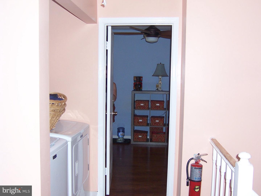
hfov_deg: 46.8
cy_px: 98
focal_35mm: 40
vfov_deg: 36.0
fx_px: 302
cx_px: 130
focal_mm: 6.7
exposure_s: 1/60
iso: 140
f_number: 3.4
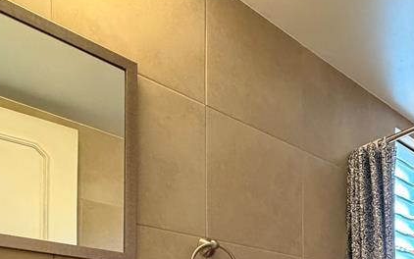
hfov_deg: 51.5
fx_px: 406
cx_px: 314
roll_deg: +0.7
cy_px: 347
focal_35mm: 36
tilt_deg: -0.5
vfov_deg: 28.3
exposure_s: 1/60
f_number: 2.2
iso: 640
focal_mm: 2.22
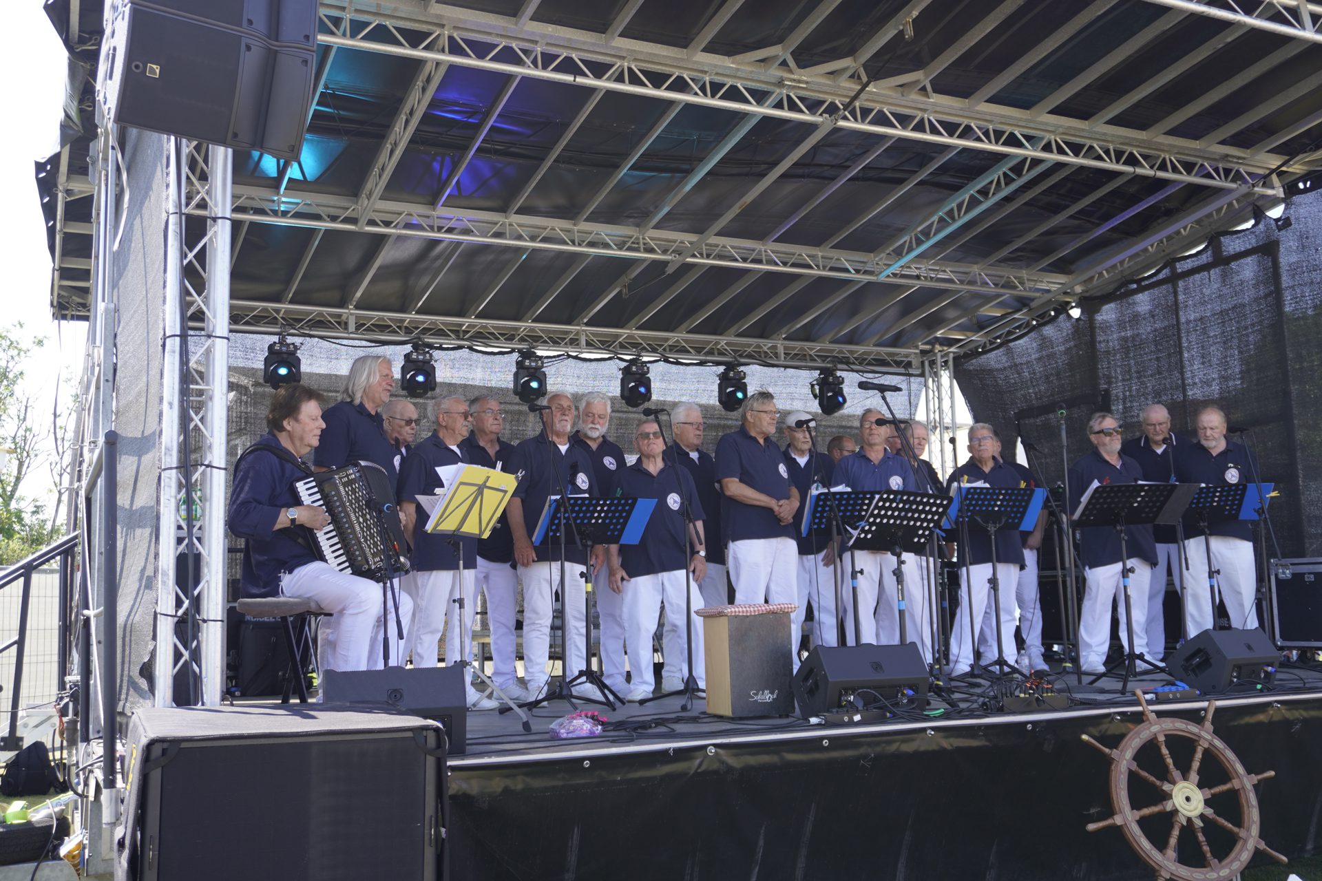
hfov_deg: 55.1
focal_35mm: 34
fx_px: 1267
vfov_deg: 38.4
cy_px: 440
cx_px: 661
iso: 100
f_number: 4
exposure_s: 1/160
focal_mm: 23
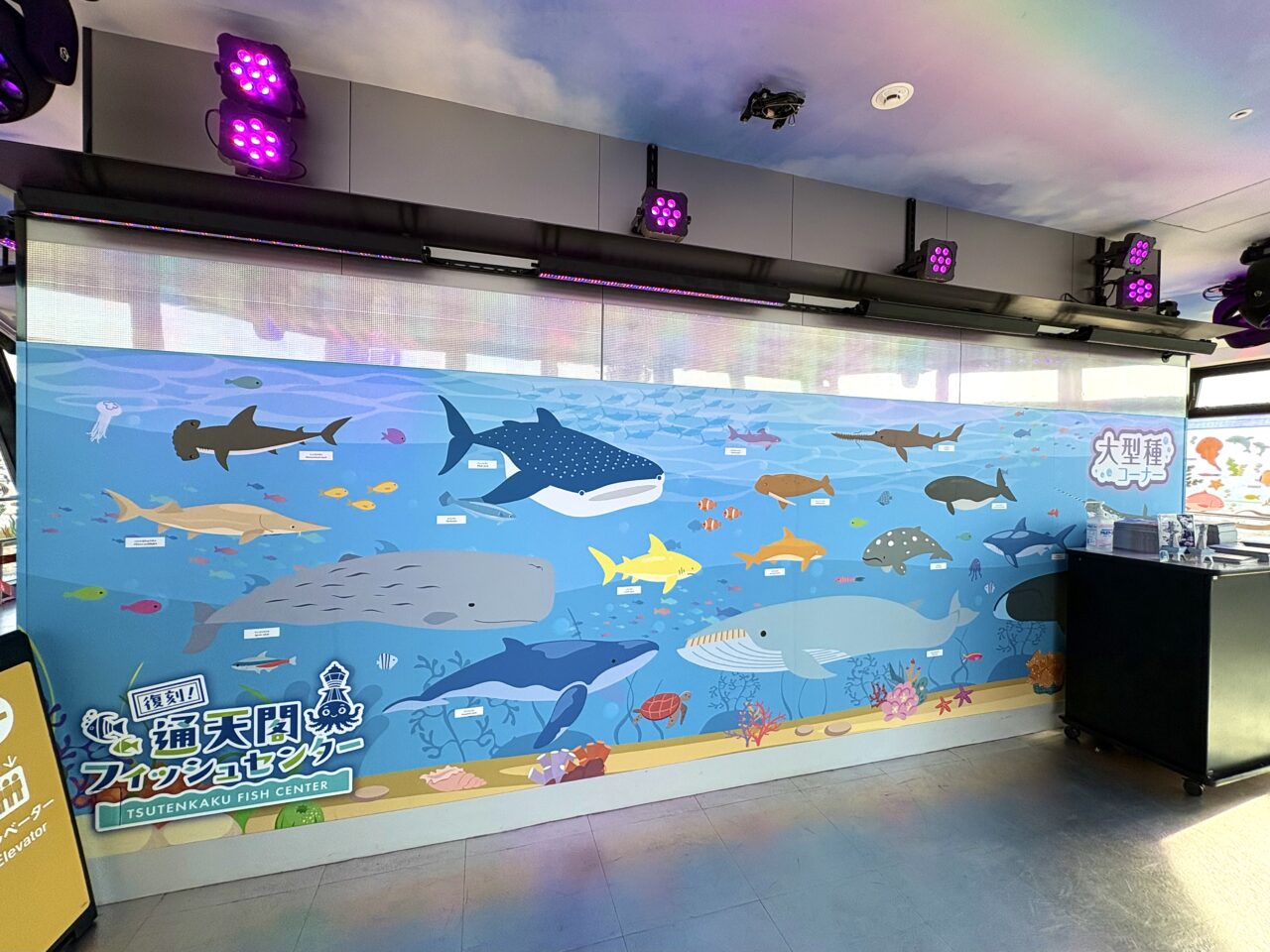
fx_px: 514
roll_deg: -1.2
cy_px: 476
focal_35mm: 14
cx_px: 635
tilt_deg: -0.9
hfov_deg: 102.1
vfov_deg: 85.7
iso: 80
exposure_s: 1/492
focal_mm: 2.22
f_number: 2.2
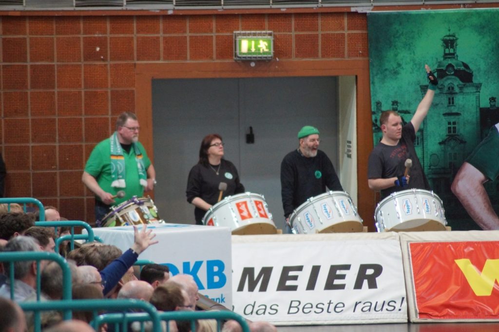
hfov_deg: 6.0
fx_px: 4780
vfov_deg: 4.0
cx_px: 250
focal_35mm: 345
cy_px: 166
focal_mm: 230
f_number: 5
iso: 2500
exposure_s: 1/400
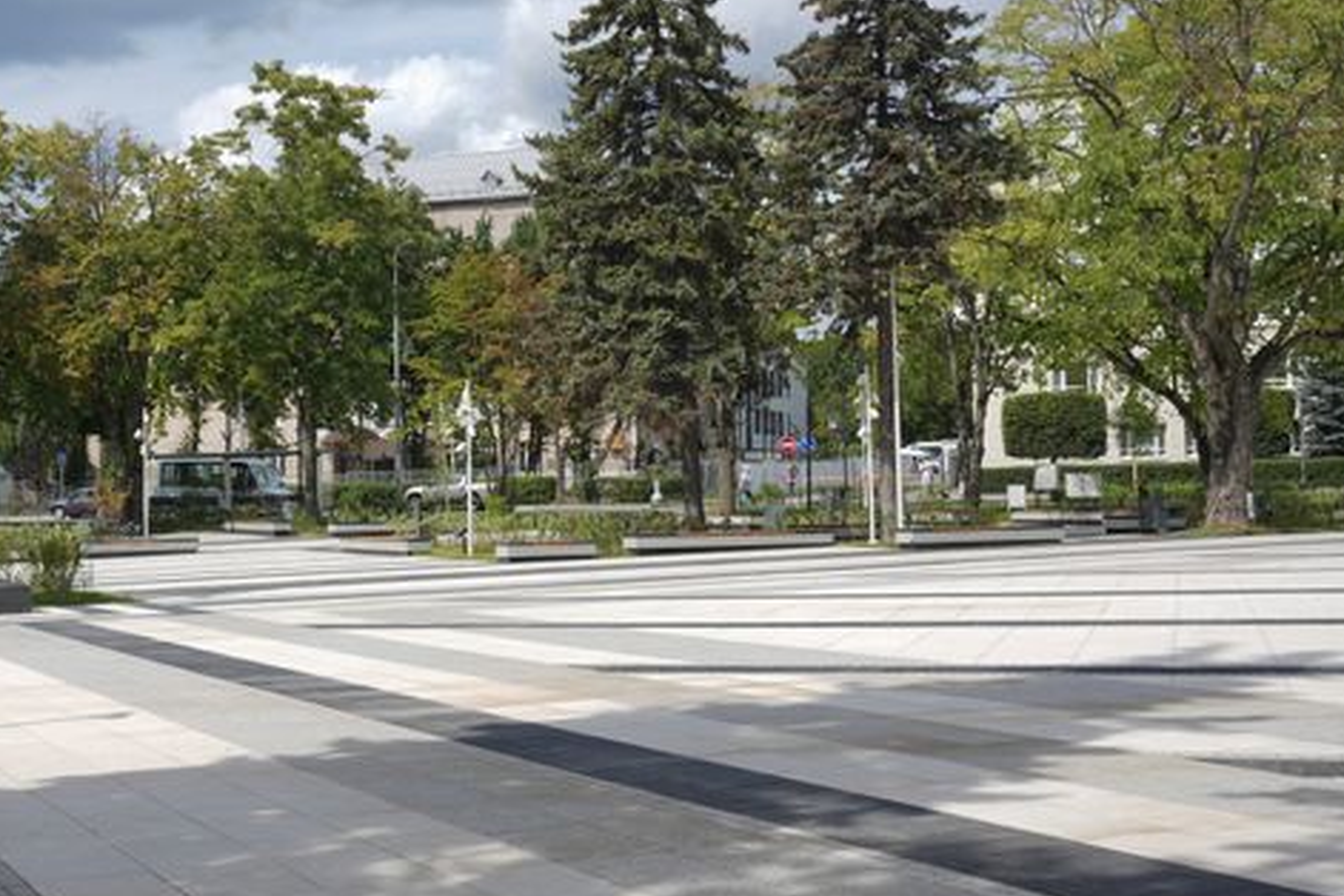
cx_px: 424
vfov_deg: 29.2
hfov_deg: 42.0
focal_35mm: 46
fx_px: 1717
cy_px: 428
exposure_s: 1/100
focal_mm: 31
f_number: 9
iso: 50
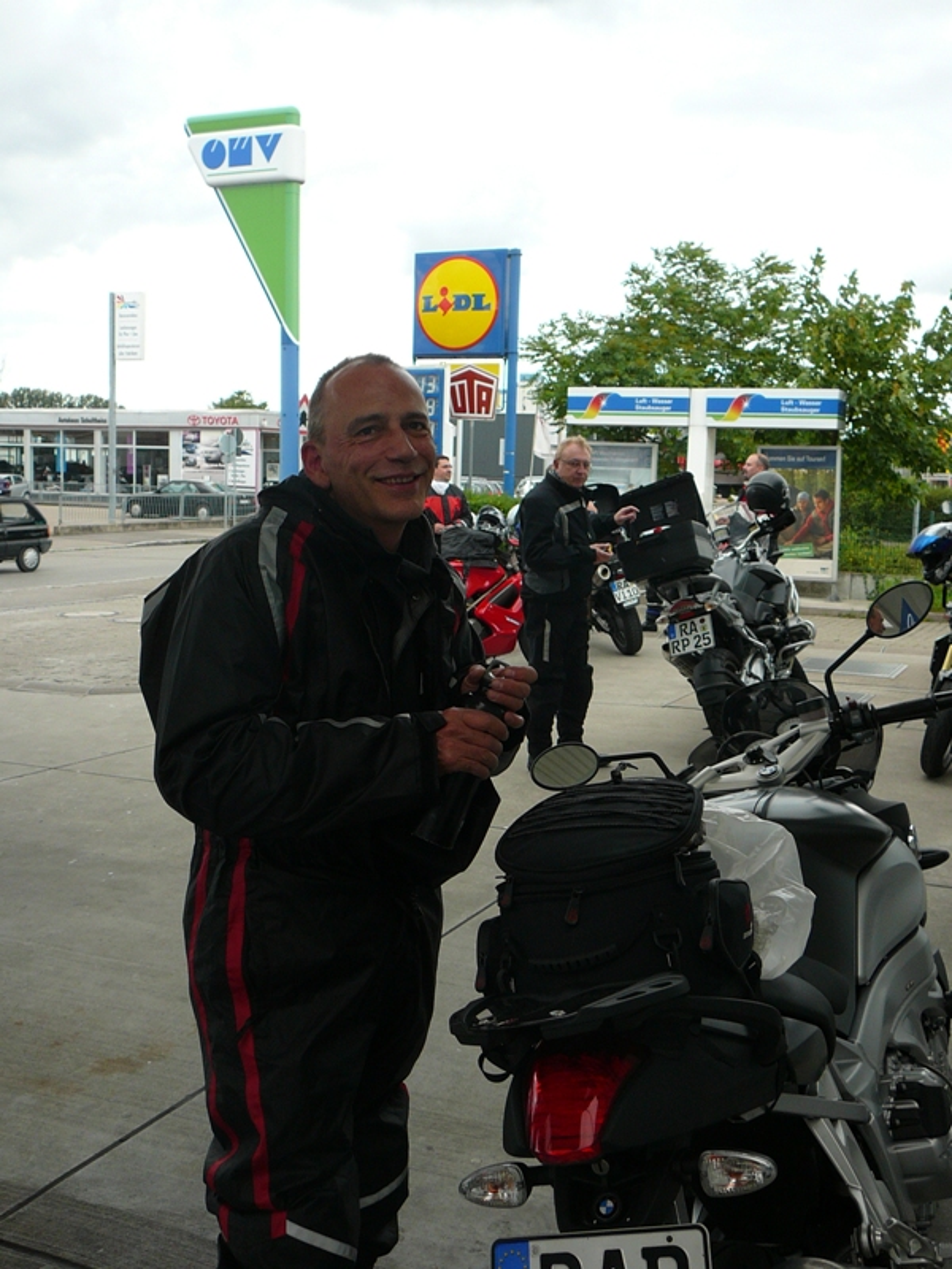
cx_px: 476
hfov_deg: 40.7
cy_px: 634
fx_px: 1283
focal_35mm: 35
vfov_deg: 52.6
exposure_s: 1/200
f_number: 2.8
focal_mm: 5.2
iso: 80
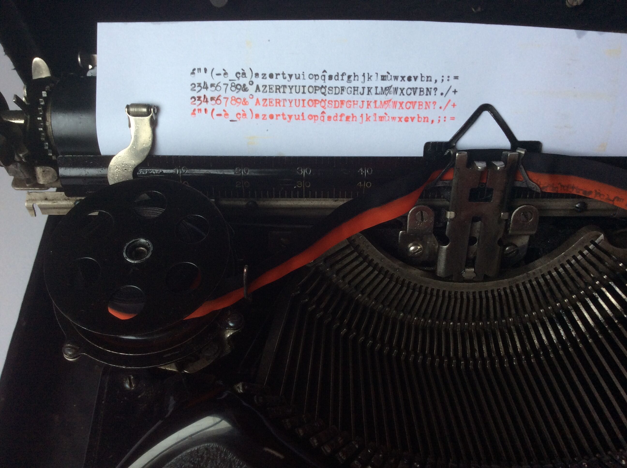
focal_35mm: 32
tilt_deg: -58.6
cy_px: 234
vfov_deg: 44.1
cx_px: 314
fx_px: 579
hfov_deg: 56.9
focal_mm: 3.3
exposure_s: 1/25
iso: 40
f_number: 2.4
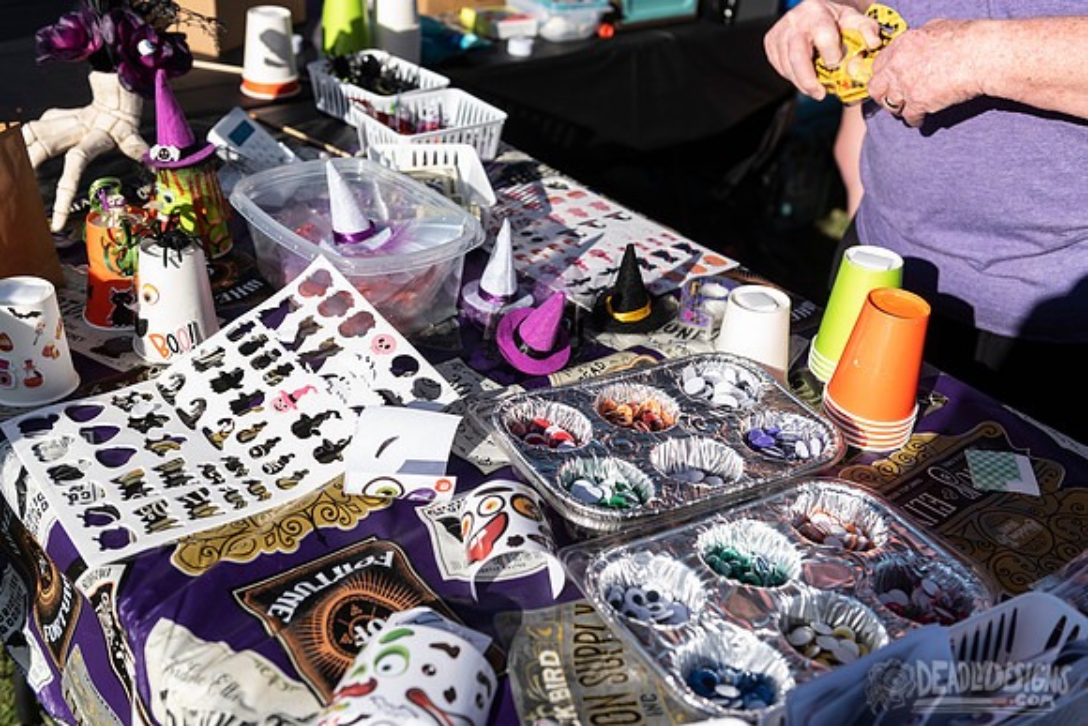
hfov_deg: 48.4
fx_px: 1209
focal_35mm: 40
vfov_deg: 33.4
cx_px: 544
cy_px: 363
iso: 200
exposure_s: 1/1600
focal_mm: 40
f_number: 4
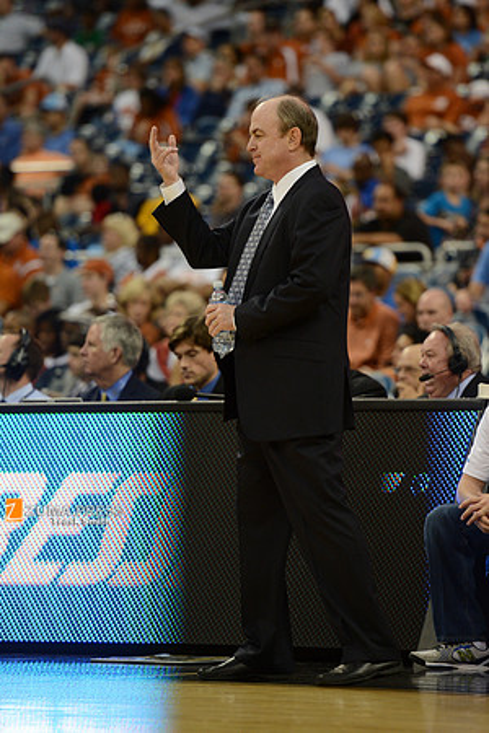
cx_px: 244
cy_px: 366
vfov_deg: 10.3
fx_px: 4075
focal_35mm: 200
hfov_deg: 6.9
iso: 2000
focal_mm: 200
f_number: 2.8
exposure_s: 1/1250
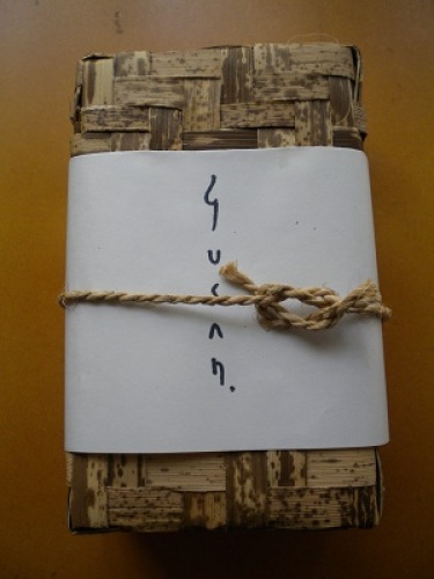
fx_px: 585
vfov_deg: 52.6
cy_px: 290
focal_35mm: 35
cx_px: 217
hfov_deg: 40.7
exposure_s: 1/60
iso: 191
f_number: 3.1
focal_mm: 6.3
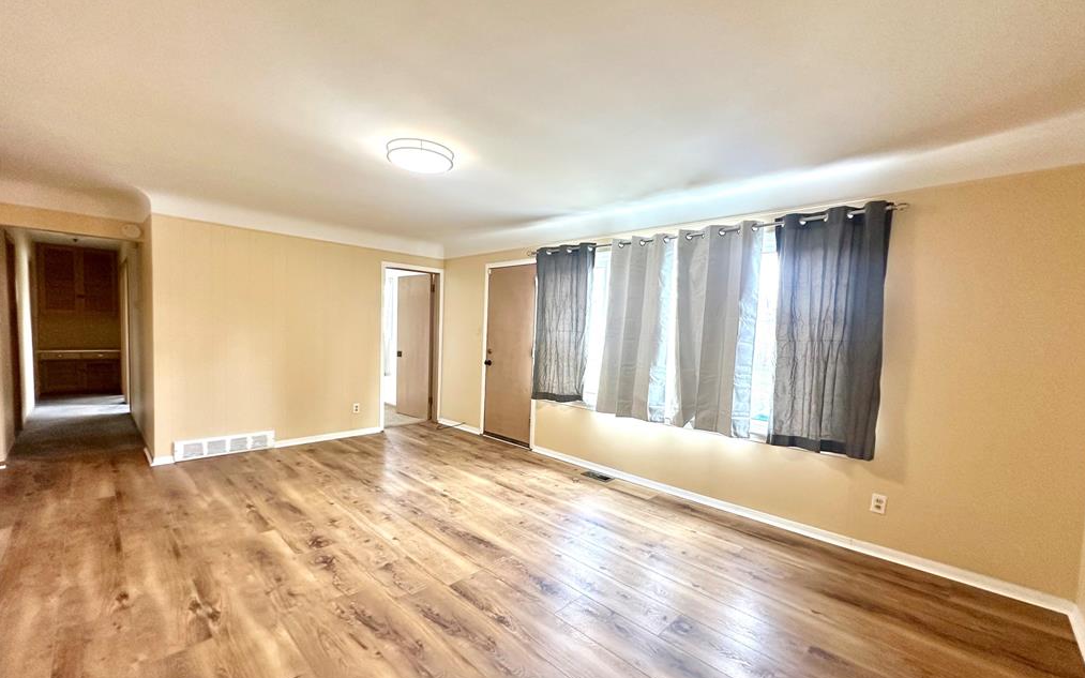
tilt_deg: -4.2
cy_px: 359
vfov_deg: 74.7
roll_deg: -2.6
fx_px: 444
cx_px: 546
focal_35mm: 15
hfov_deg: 101.5
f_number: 2.2
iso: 200
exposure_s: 1/120
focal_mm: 2.22
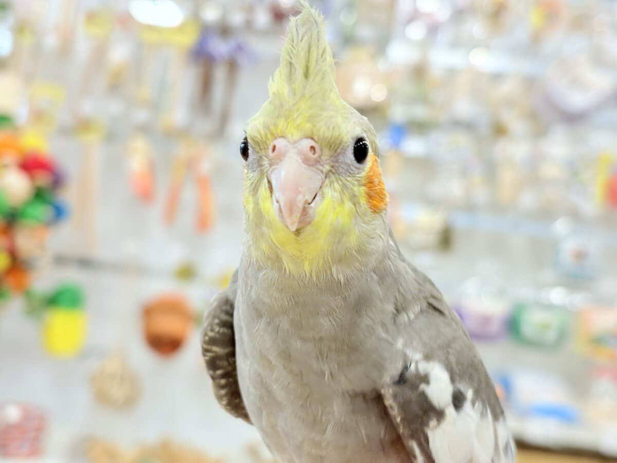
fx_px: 927
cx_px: 308
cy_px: 232
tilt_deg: +4.8
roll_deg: -7.2
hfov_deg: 36.8
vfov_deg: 28.0
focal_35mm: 52
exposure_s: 1/100
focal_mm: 5.96
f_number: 1.6
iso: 125
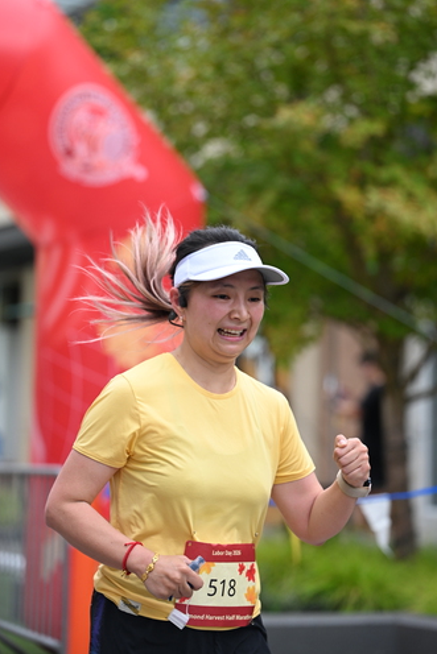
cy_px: 322
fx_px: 2056
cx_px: 212
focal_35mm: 113
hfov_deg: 12.1
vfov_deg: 18.1
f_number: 2.8
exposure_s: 1/2000
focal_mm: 102
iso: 640
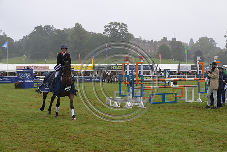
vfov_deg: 17.7
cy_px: 76
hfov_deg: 26.3
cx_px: 114
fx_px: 486
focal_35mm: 77
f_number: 5.6
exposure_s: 1/800
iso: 560
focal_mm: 77
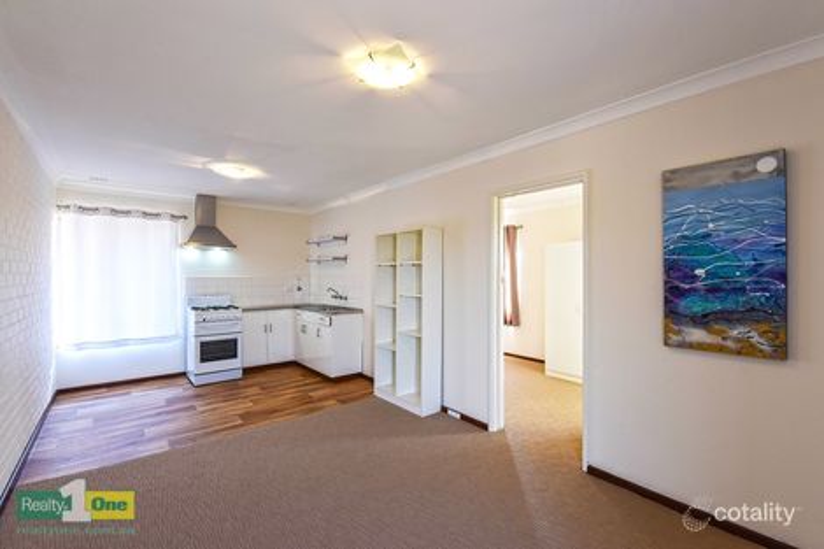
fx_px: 343
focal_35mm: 15
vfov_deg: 77.3
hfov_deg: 100.4
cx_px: 412
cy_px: 274
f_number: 9
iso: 500
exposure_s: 1/15
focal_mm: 15
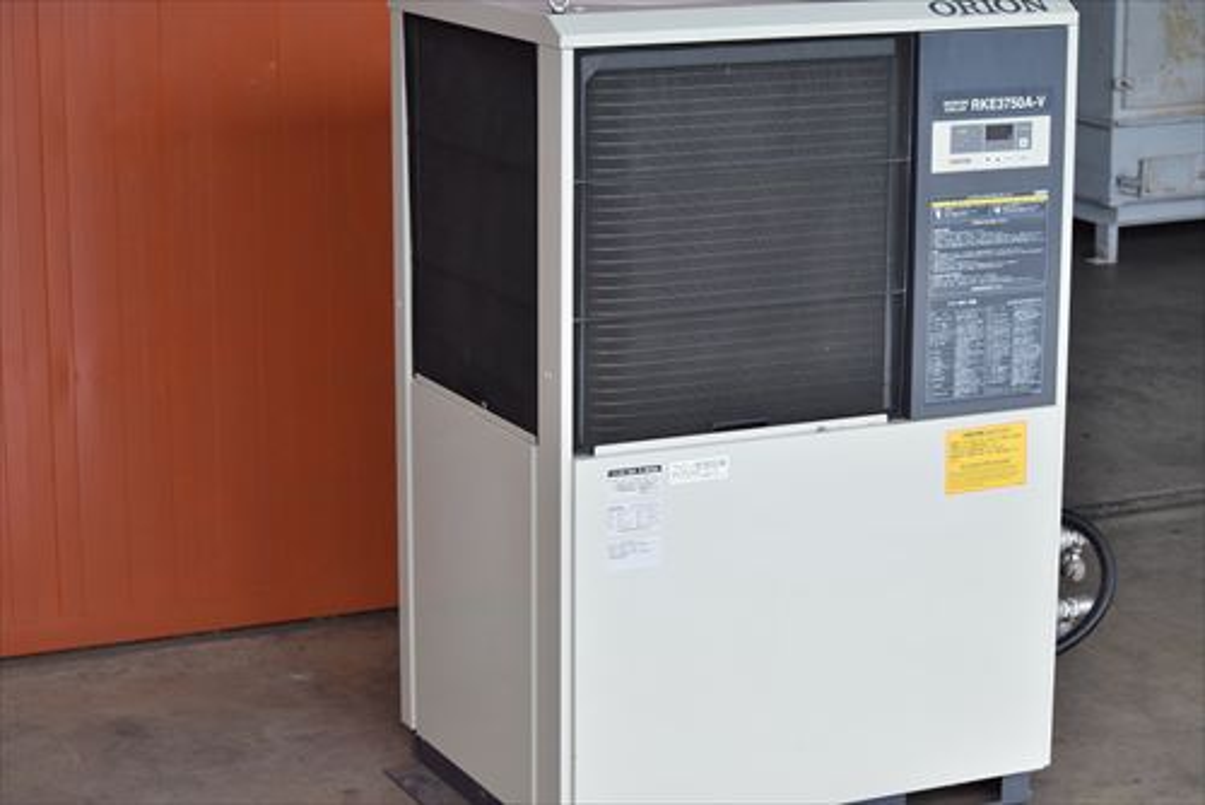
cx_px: 602
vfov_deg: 16.6
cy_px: 402
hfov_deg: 24.6
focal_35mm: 82
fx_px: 2763
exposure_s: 1/1000
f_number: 6.3
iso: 1250
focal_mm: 55
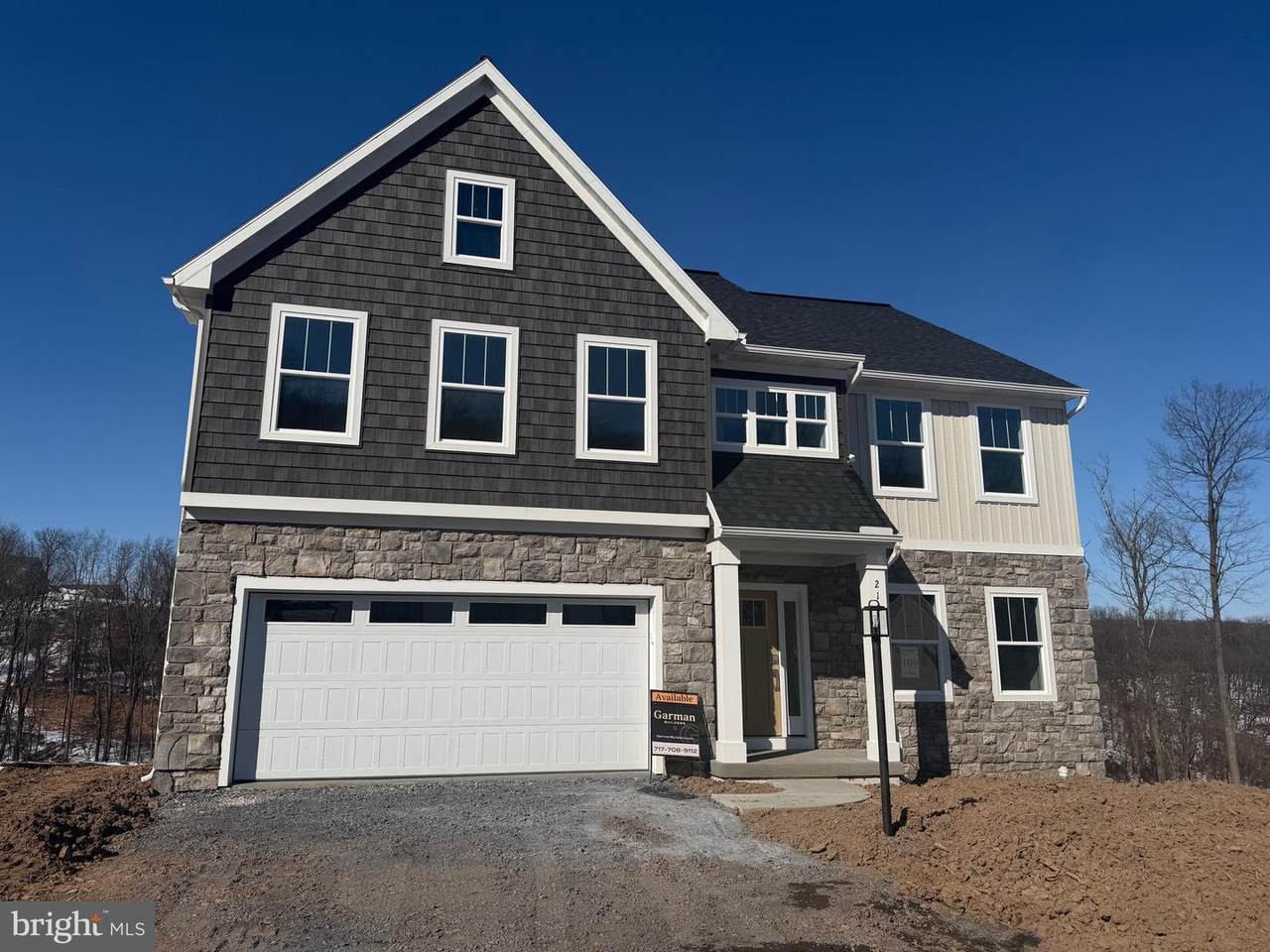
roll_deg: +1.0
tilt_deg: +12.2
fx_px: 881
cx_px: 635
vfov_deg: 56.8
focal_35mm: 24
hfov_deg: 71.6
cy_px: 476
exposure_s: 1/10309
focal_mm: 6.76
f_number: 1.78
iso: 80
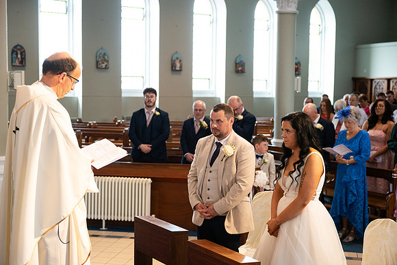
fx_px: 607
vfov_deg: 24.6
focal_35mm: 55
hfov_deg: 36.2
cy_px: 132
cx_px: 198
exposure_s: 1/160
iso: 800
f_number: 3.5
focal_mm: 55
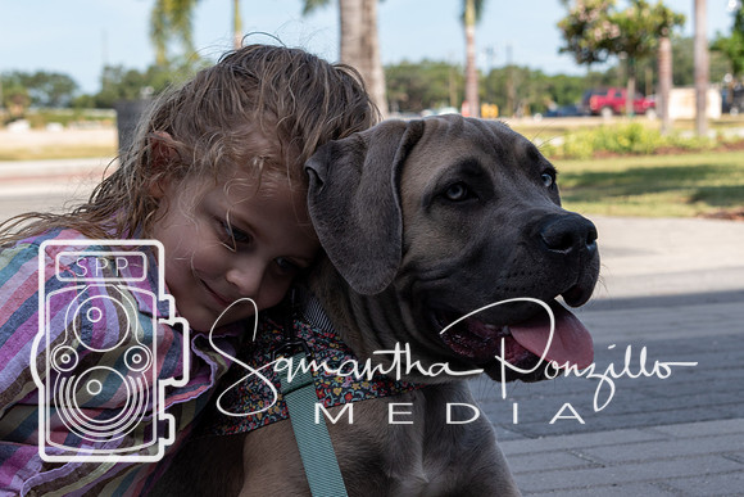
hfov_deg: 24.6
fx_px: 1705
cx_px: 372
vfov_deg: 16.6
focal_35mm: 82
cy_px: 248
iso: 220
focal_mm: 55
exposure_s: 1/250
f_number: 8
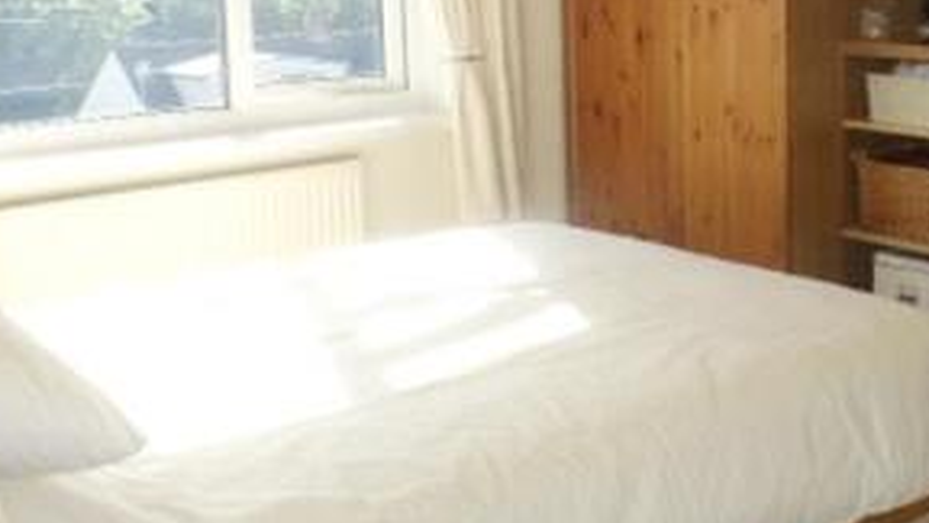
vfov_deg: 22.2
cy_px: 73
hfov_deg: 37.6
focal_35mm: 53
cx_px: 756
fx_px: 1306
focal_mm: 4.3
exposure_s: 1/160
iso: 100
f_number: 4
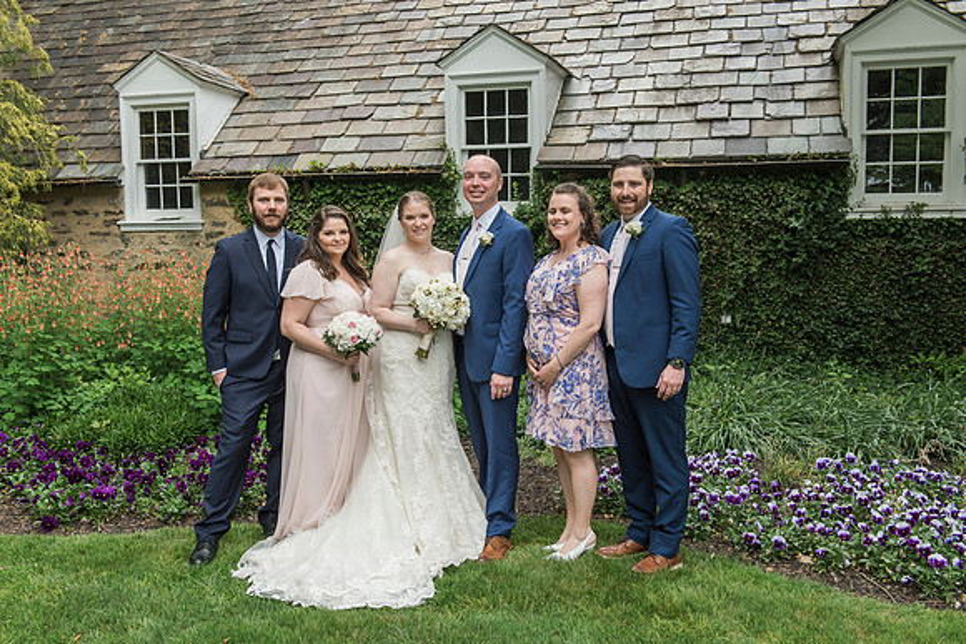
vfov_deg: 36.9
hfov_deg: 53.1
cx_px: 483
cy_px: 322
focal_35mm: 36
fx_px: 966
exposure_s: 1/160
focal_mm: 36
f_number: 7.1
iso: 500
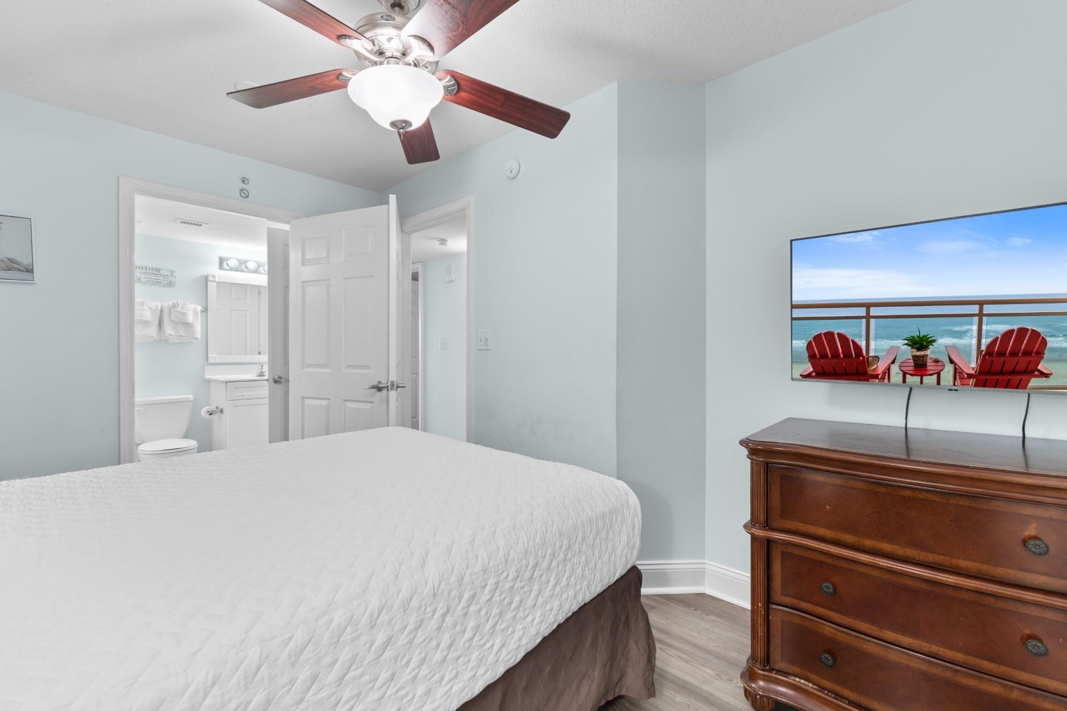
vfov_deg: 77.3
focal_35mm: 15
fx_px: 445
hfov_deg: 100.4
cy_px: 356
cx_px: 534
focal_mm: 10
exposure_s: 1/2
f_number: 4.5
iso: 100
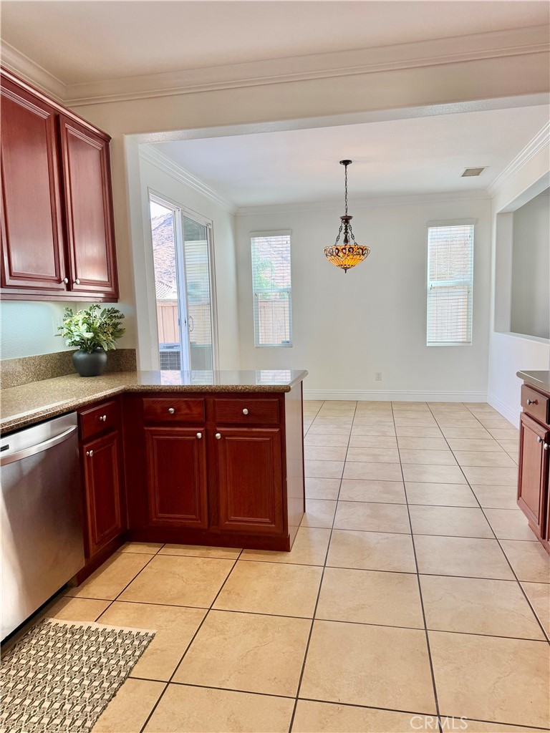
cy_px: 366
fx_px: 508
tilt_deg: -7.5
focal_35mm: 24
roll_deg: +1.7
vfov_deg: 71.6
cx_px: 275
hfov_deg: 56.8
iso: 80
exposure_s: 1/170
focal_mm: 6.76
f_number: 1.78
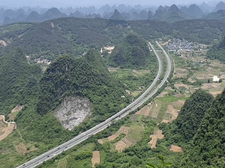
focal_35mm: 31
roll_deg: +1.0
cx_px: 130
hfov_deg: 58.1
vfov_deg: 40.4
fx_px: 201
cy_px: 4
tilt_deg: +1.2
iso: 32
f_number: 1.8
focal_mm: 1.57
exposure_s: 1/2016
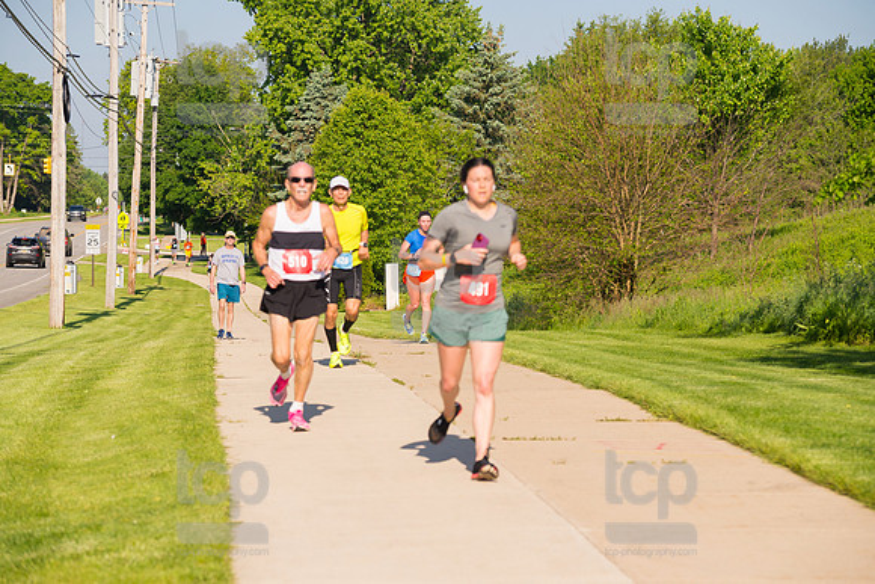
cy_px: 292
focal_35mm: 120
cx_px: 438
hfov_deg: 17.1
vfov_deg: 11.4
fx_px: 2917
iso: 400
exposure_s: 1/2000
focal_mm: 120
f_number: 5.6
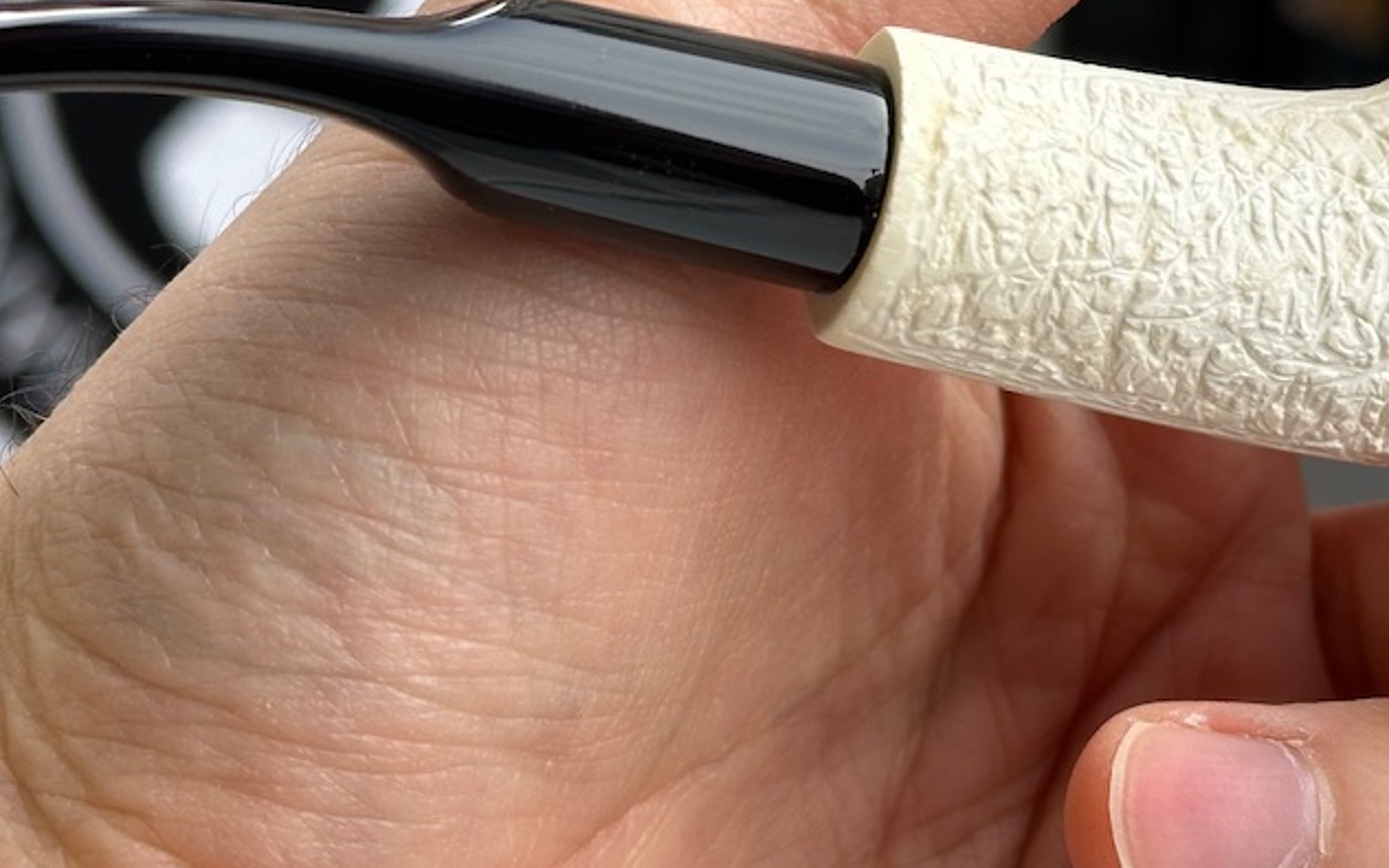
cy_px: 112
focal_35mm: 103
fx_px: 3899
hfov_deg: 20.2
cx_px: 829
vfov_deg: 12.6
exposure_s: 1/444
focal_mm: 6.86
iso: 64
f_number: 1.78
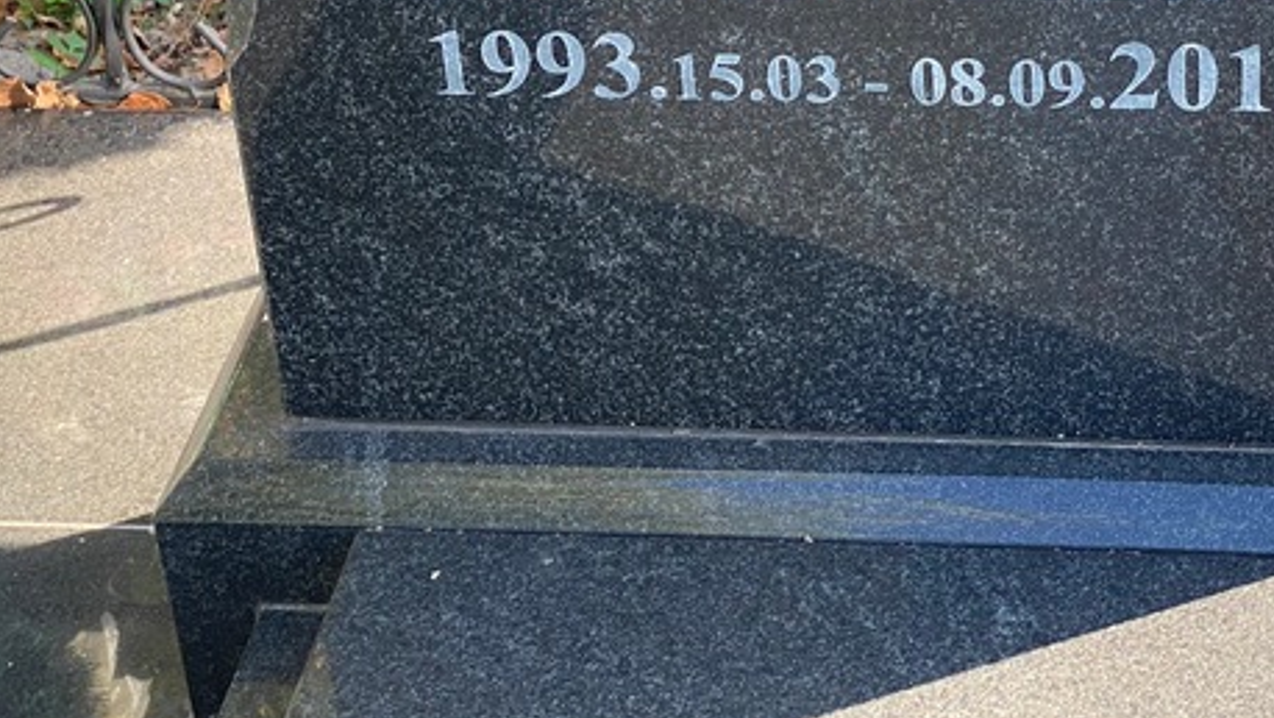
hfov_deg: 21.4
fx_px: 3346
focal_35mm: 99
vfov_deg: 12.0
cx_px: 924
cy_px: -97
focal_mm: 6
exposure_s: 1/167
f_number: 2
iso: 20
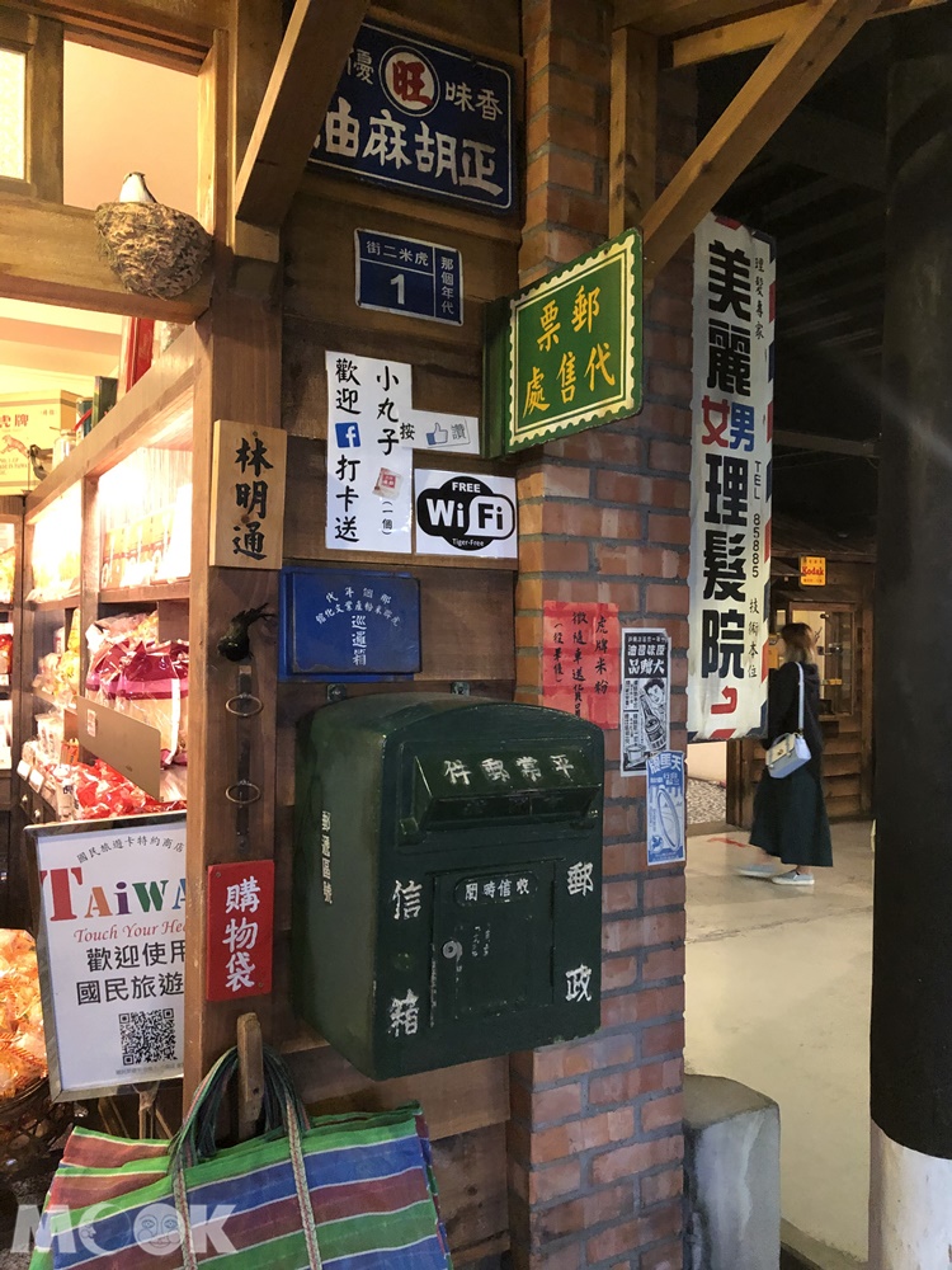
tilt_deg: +0.7
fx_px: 1027
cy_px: 635
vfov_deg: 63.4
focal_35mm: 28
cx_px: 476
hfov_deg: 49.7
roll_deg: -1.7
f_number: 1.8
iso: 100
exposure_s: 1/4
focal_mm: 3.99
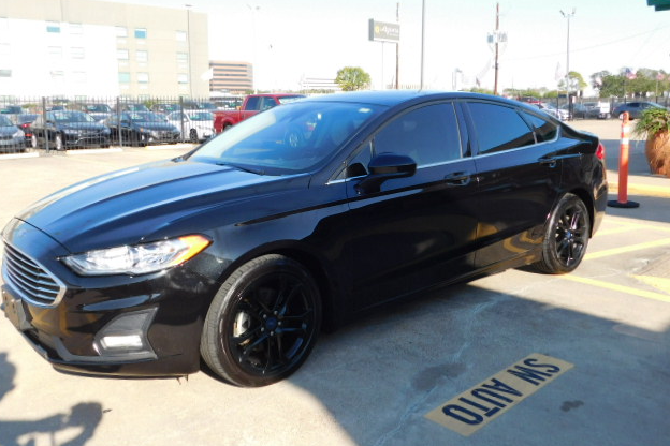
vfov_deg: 41.1
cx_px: 327
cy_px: 200
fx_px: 596
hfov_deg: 58.7
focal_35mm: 32
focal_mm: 5.3
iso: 125
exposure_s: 1/500
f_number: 3.2
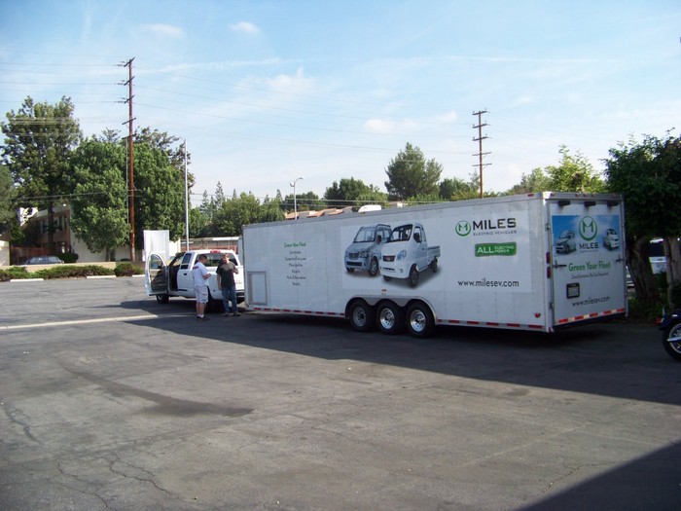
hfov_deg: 51.4
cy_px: 256
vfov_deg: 39.7
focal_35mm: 36
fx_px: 708
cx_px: 340
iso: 72
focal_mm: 5.85
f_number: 2.8
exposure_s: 1/800
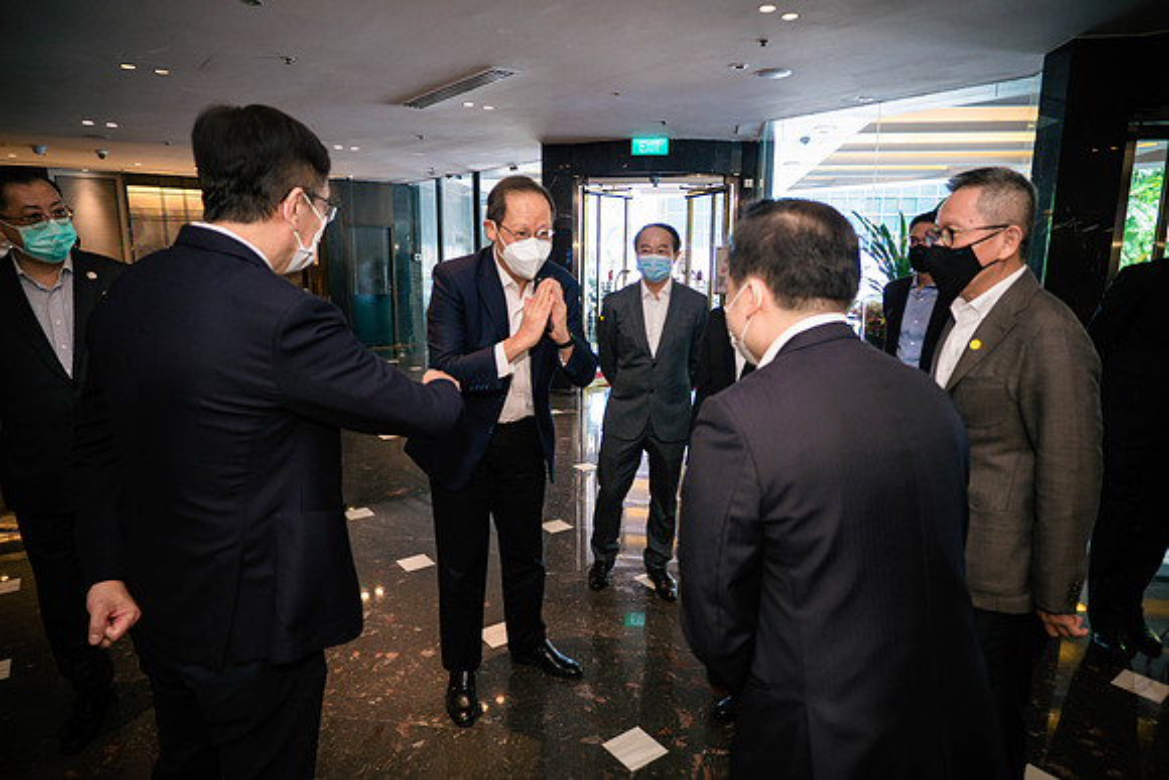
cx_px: 584
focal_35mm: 21
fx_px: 676
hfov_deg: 81.7
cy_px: 390
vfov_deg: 60.0
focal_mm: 10
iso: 500
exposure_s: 1/125
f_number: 1.7
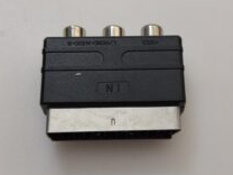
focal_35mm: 59
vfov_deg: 24.8
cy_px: 86
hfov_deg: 32.7
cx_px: 130
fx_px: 397
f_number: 1.6
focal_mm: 6.57
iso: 320
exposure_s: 1/50
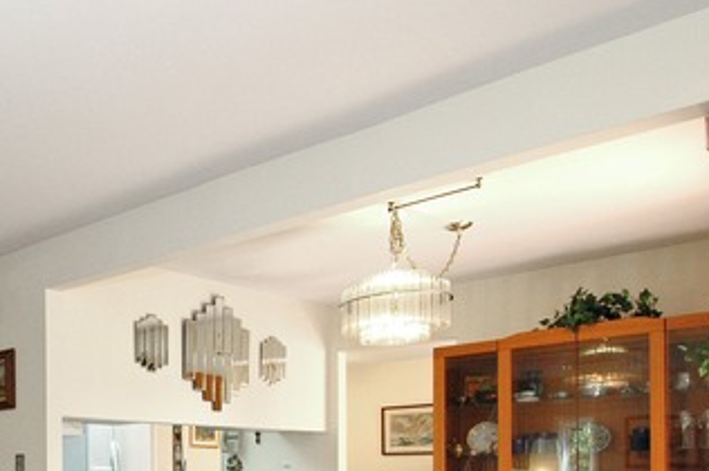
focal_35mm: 73
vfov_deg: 18.3
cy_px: 446
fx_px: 1436
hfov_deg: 26.4
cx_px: 18
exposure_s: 1/30
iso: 800
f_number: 8
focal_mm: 24
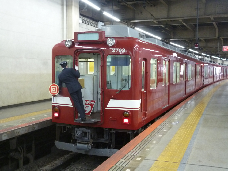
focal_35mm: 41
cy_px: 86
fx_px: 270
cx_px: 114
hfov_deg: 45.8
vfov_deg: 35.1
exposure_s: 1/6
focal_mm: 7.3
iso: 400
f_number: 3.7
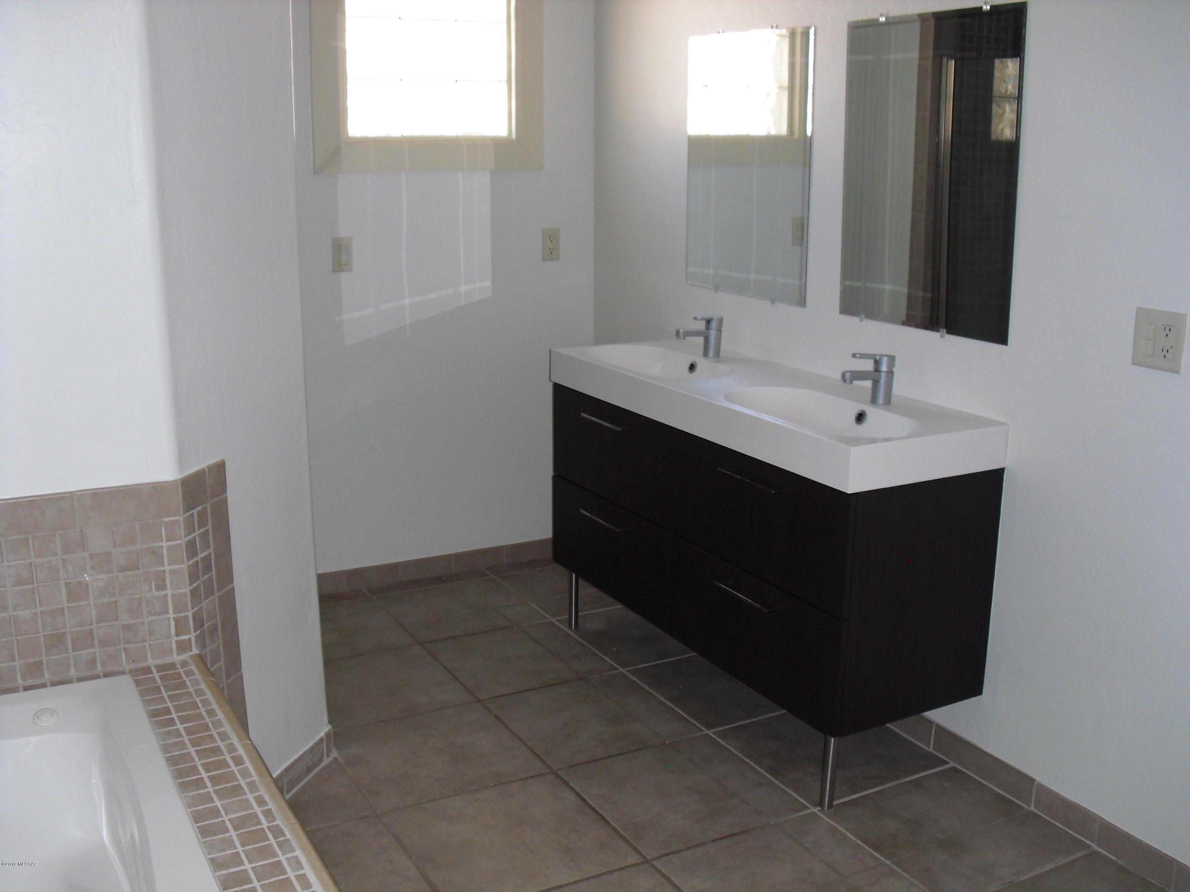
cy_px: 446
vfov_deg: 39.7
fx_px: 1238
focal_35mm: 36
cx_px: 595
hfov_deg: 51.4
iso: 200
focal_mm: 6.3
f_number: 3.1
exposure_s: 1/60
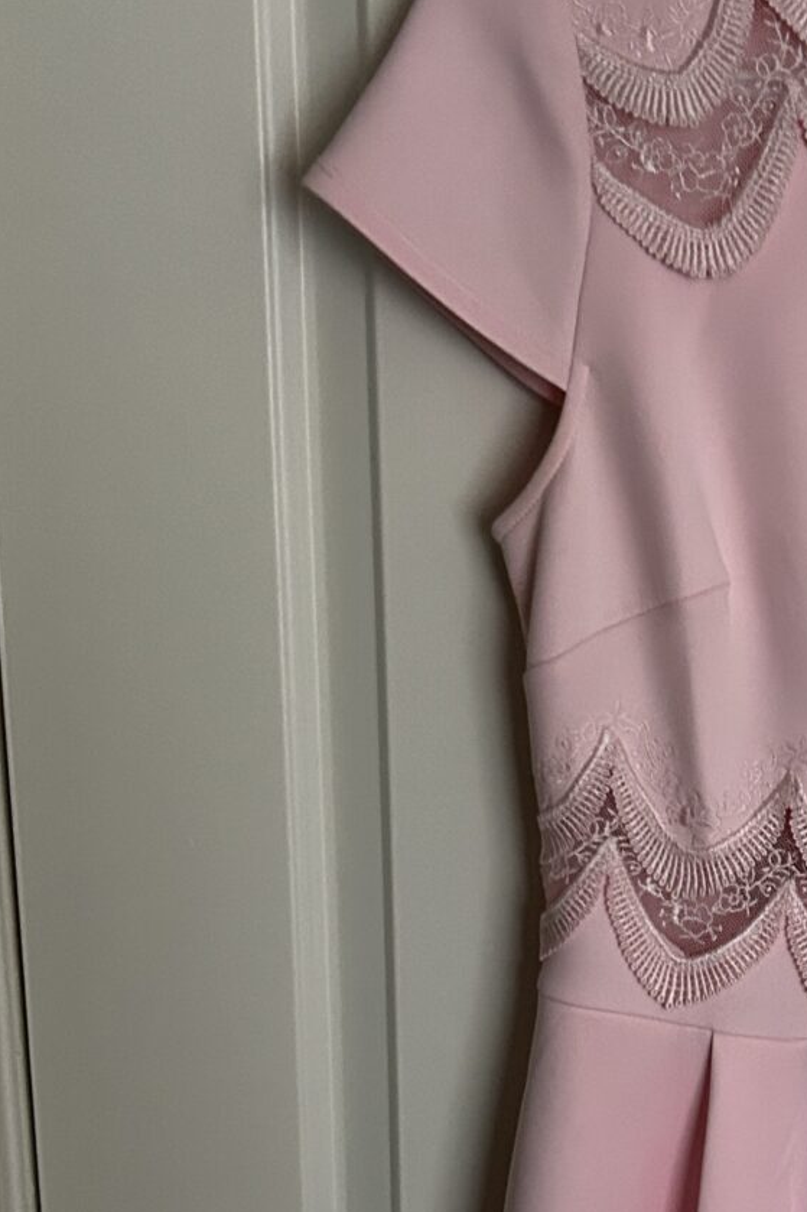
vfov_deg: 29.9
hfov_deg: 19.6
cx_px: 920
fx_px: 2220
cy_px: 943
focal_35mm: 66
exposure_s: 1/60
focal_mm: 5.7
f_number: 1.5
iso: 500
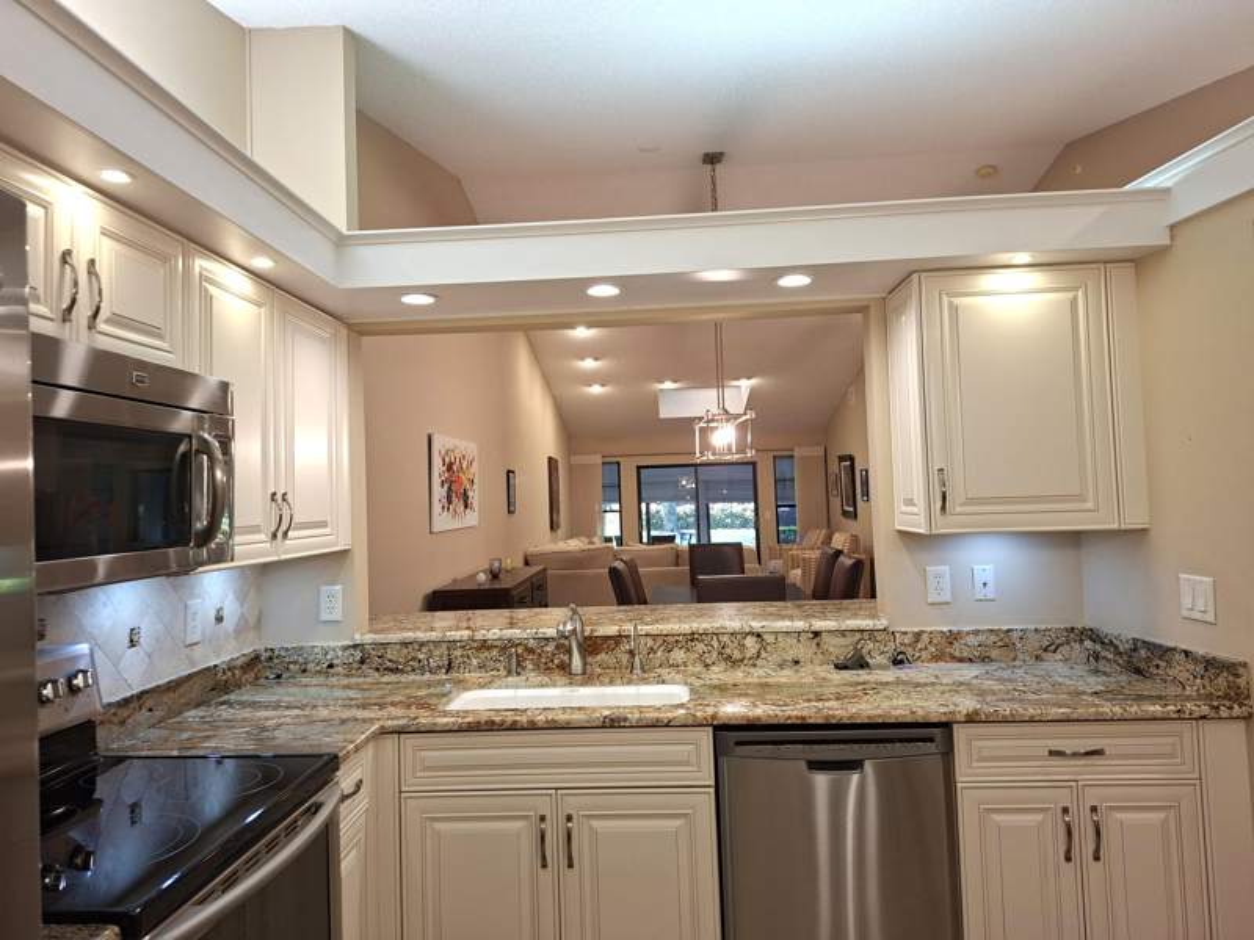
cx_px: 627
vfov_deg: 58.9
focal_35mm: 23
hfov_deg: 73.9
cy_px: 470
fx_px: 833
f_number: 1.8
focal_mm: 5.54
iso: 200
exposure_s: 1/60
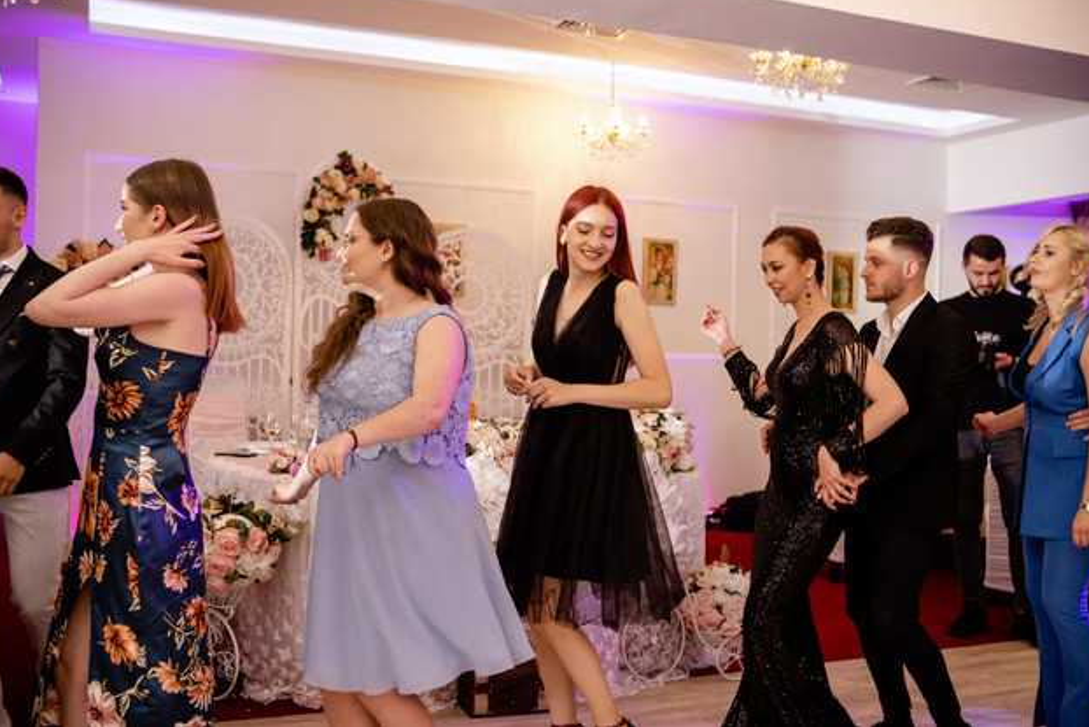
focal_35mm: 36
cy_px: 355
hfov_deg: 53.1
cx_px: 544
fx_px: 1089
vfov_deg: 36.9
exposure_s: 1/200
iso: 800
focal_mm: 23
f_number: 2.2
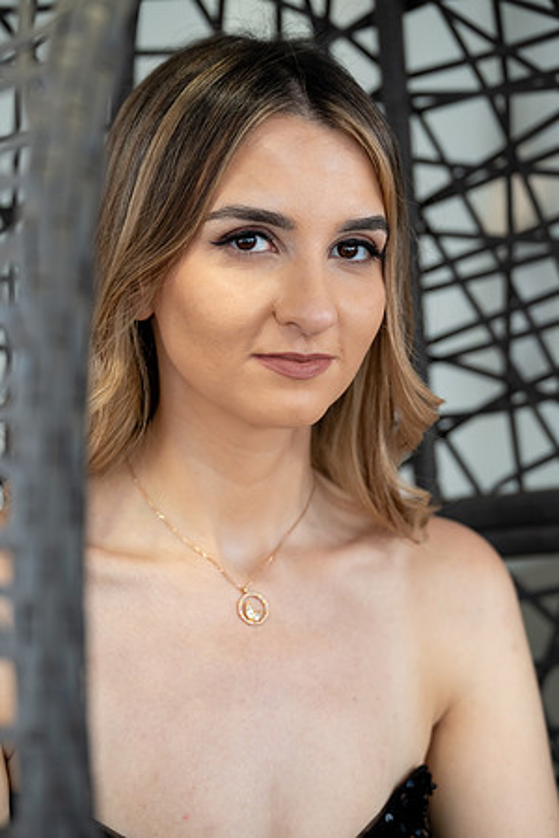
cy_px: 419
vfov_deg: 19.3
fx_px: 2469
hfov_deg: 12.9
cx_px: 280
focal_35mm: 106
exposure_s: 1/400
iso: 2500
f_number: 3.5
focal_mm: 106
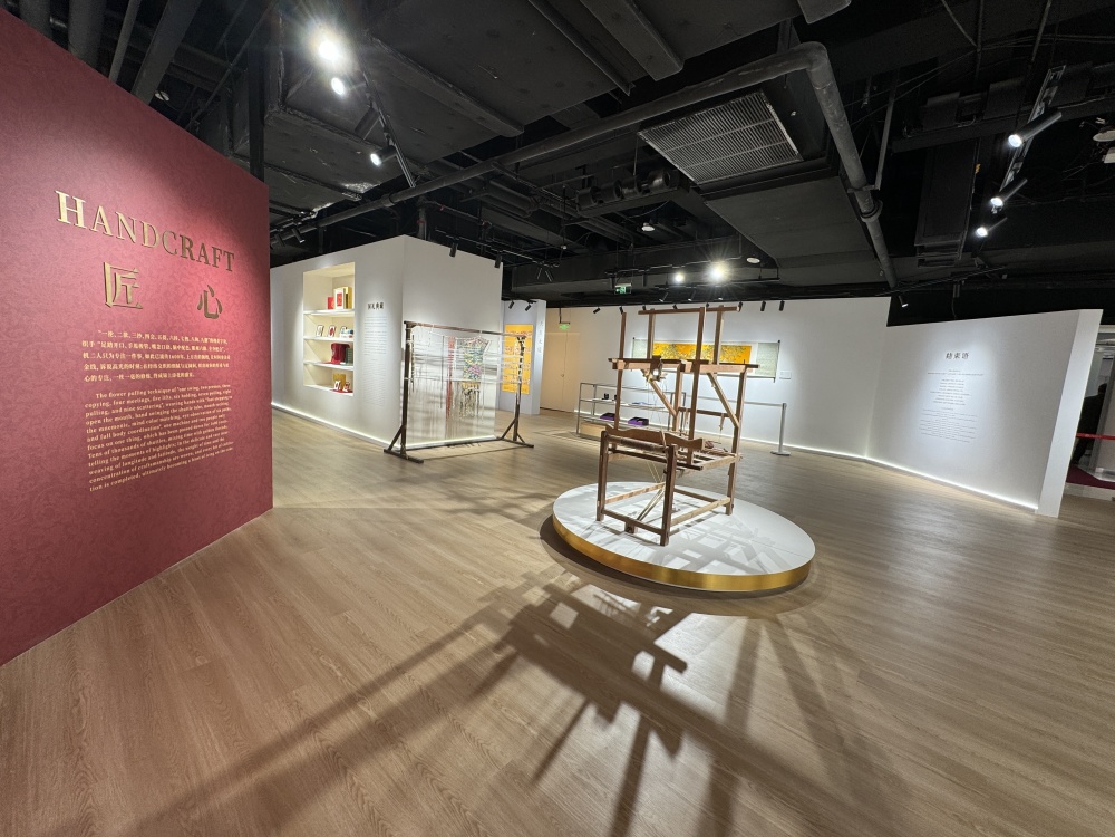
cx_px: 558
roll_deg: -4.6
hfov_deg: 102.1
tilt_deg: -6.0
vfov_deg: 85.7
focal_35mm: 14
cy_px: 418
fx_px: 451
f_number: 2.2
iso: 50
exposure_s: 1/99
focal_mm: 2.22
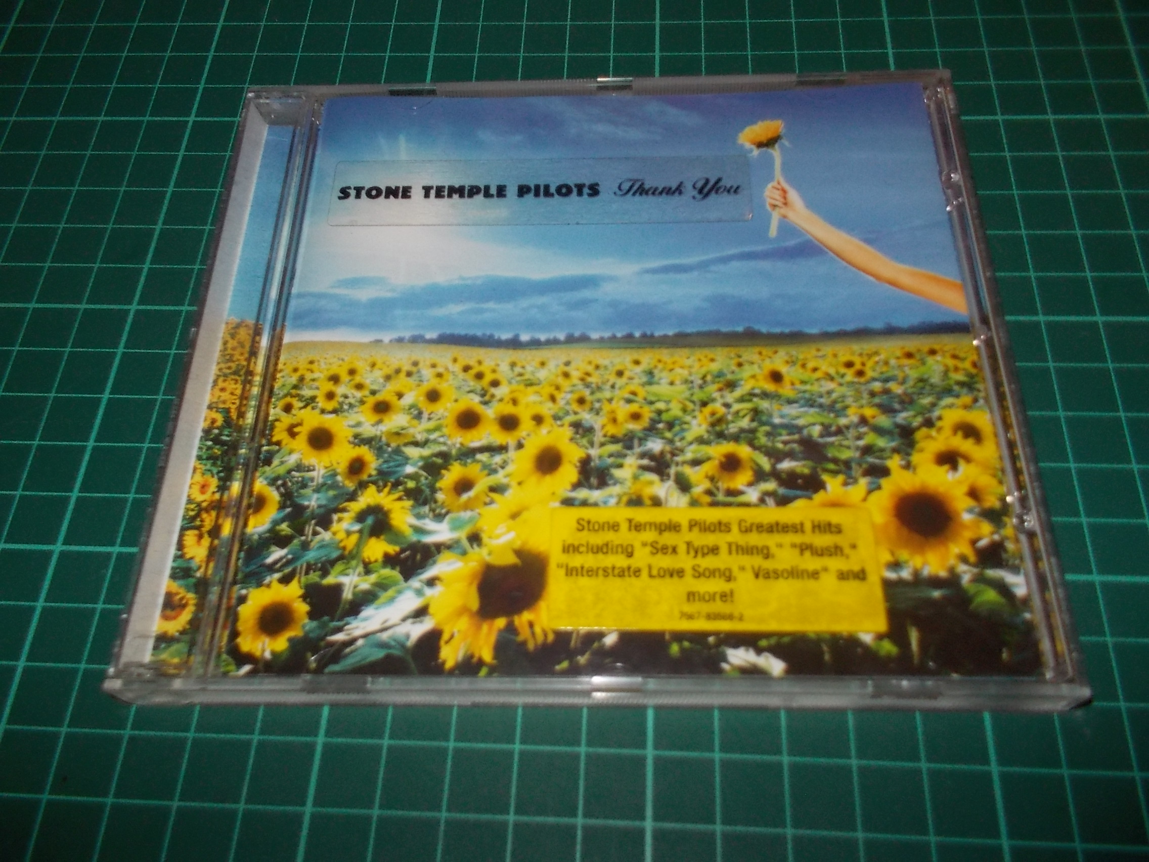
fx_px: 963
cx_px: 574
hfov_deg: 61.7
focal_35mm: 29
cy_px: 431
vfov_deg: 48.2
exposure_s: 1/30
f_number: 3.3
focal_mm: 4.1
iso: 200
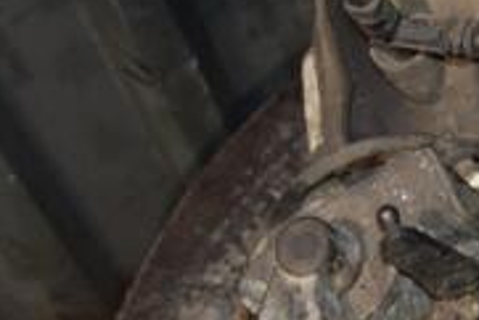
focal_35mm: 149
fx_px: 1984
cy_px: 259
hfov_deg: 13.2
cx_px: 659
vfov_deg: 9.2
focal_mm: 30
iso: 800
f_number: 5
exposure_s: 1/60
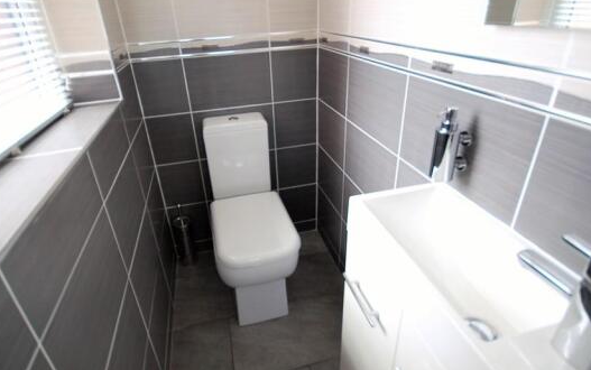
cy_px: 159
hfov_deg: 87.9
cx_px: 279
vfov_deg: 62.0
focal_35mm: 19
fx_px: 306
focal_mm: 10
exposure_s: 1/30
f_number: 4
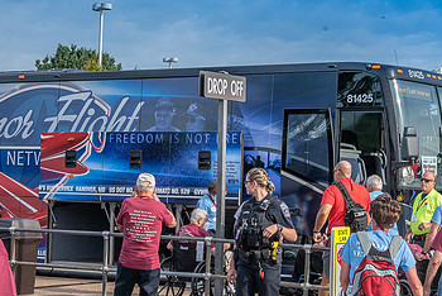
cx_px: 365
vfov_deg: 14.3
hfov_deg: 20.9
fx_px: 1180
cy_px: 174
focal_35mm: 96
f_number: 13
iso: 800
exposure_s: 1/640
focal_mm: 50
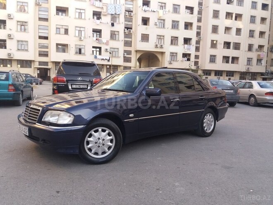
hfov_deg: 63.4
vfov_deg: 49.7
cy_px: 102
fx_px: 221
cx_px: 136
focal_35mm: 28
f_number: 1.9
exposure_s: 1/100
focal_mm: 3.7
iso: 80
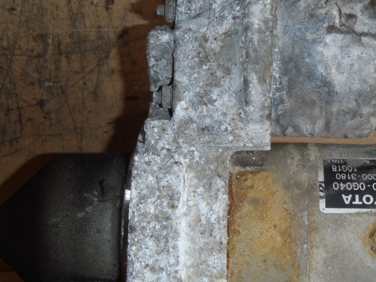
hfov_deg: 29.3
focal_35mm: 65
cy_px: 202
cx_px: 285
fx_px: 706
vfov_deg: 22.4
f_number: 4.6
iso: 100
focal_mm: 6.83
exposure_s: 1/40
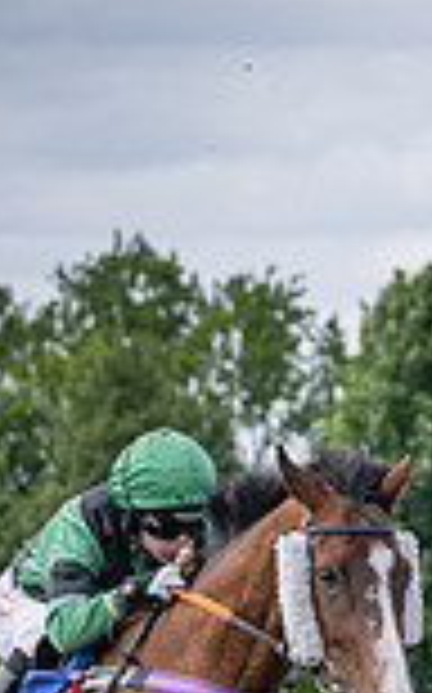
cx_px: 1114
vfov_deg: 4.5
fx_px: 8851
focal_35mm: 469
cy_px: 864
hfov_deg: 2.8
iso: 400
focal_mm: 70
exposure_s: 1/3200
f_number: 3.5
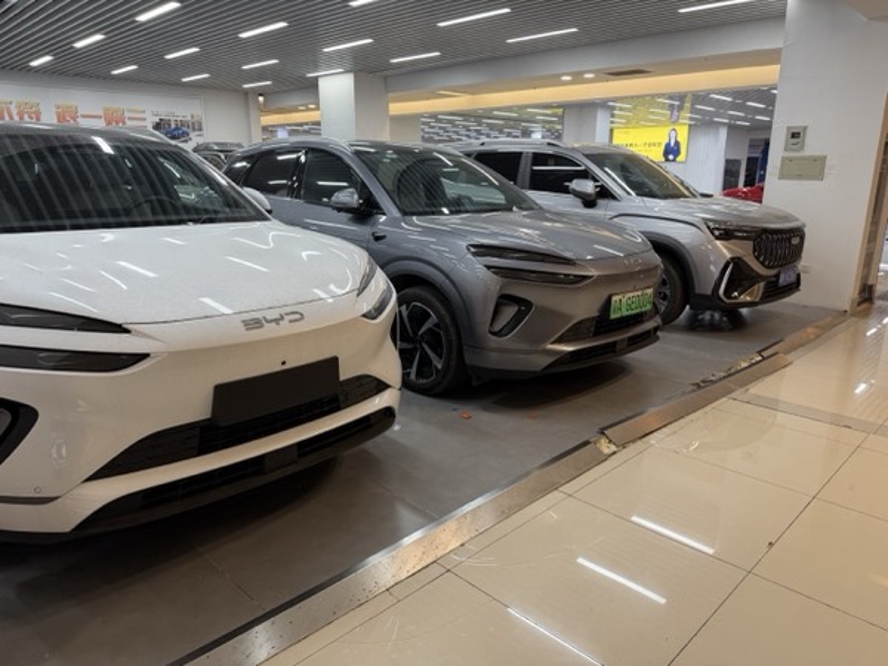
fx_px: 616
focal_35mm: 24
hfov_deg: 71.6
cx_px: 444
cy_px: 333
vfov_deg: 56.8
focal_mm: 6.76
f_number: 1.78
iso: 125
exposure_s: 1/100
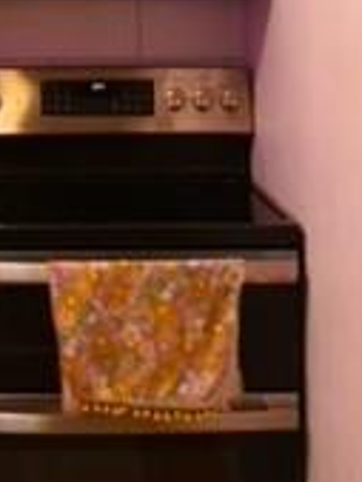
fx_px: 1267
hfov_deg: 16.0
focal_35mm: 91
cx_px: 11
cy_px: -23
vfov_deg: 20.7
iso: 320
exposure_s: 1/80
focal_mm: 9.2
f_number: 2.9
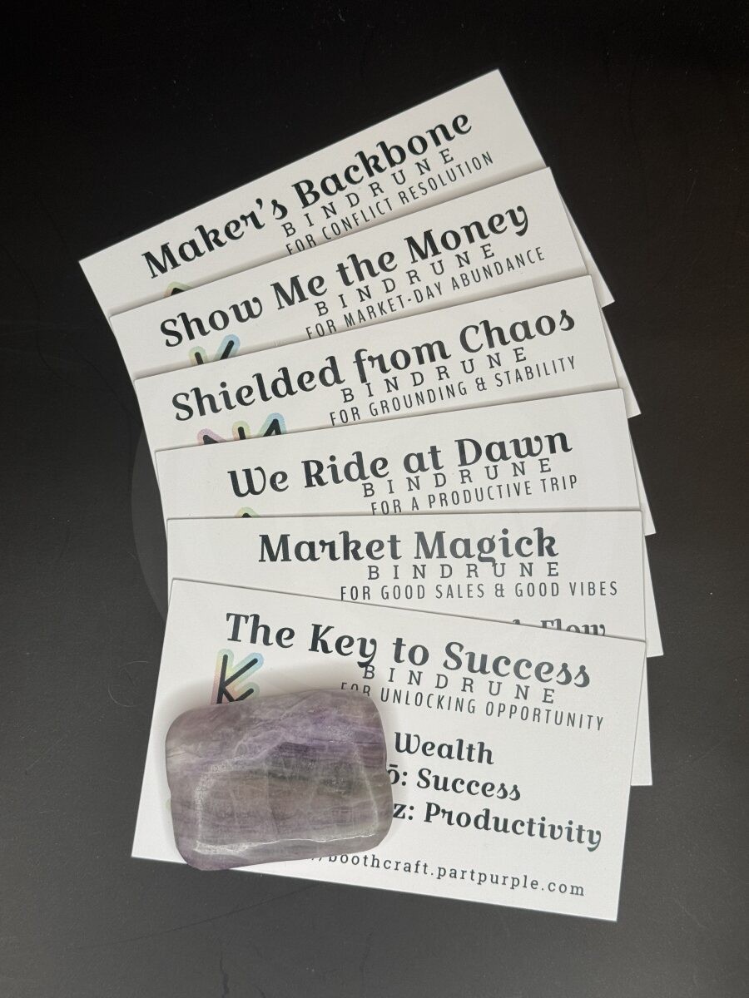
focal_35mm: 48
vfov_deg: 39.7
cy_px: 499
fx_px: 1385
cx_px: 374
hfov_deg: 30.3
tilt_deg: -83.7
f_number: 1.78
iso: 64
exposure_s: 1/214
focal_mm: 6.76
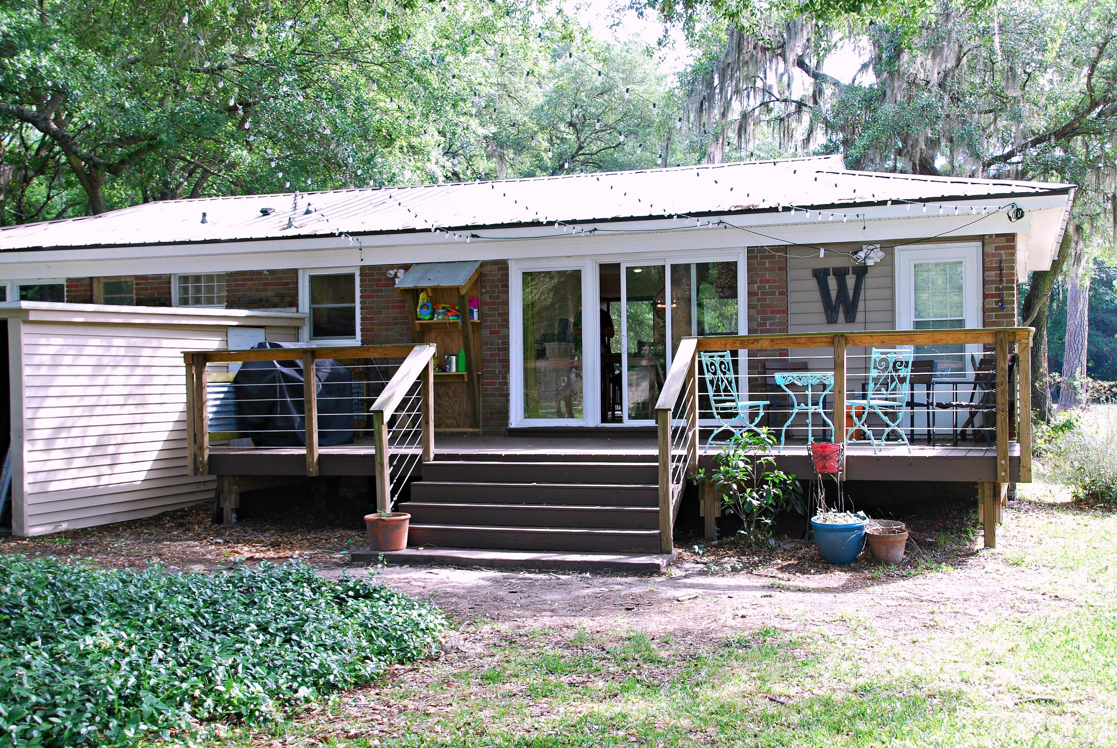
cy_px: 374
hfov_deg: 47.9
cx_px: 558
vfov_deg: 33.1
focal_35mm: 40
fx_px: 1258
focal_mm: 27
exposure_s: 1/100
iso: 200
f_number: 5.6
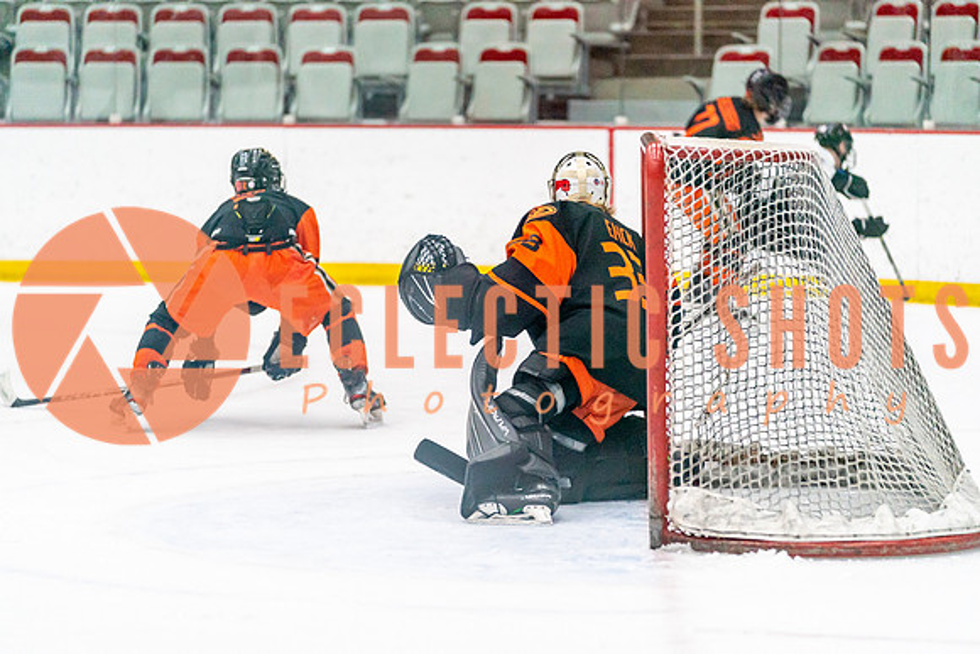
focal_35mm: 154
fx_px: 4205
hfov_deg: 13.3
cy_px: 353
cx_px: 490
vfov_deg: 8.9
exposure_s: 1/1250
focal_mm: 143
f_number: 2.8
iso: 3200
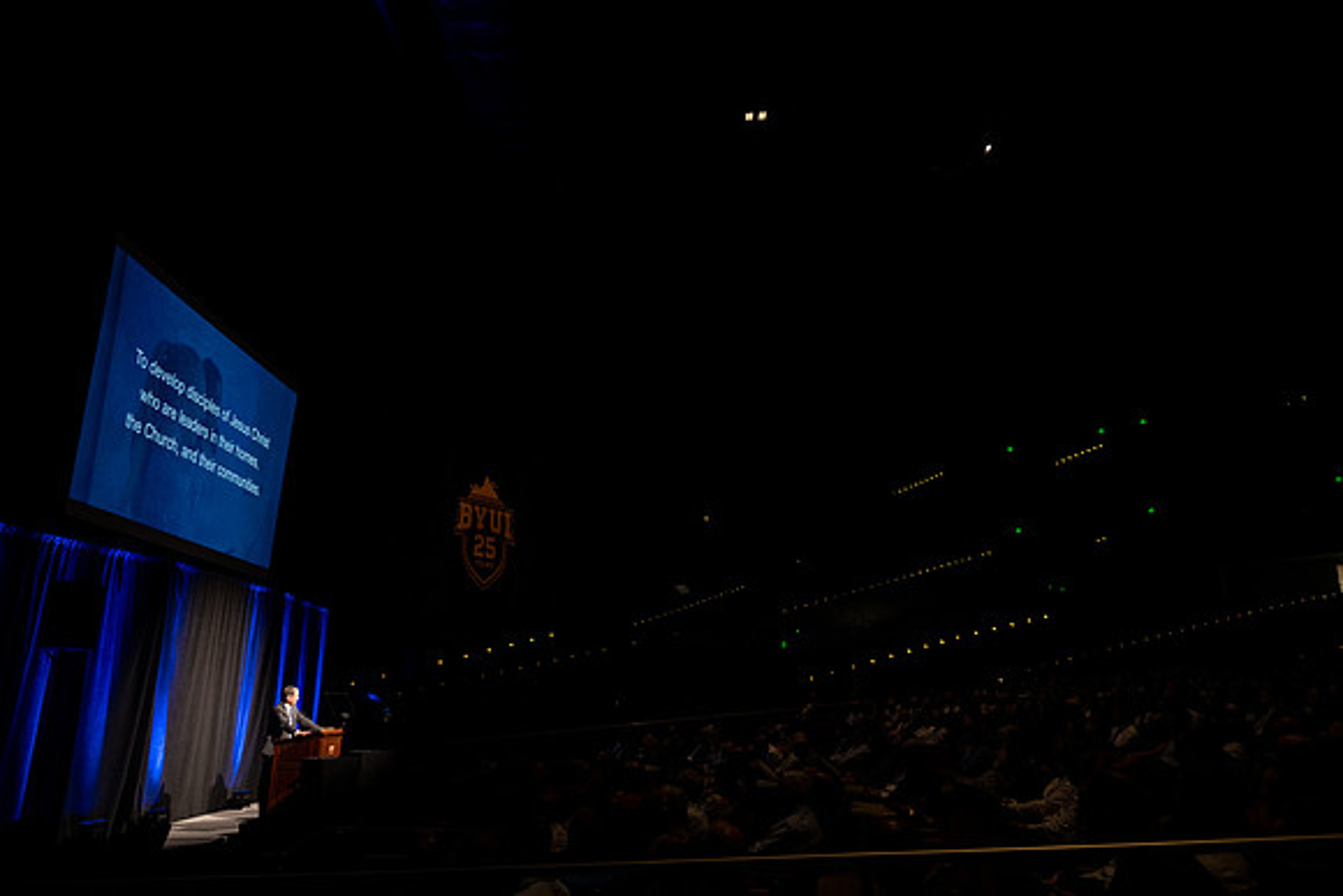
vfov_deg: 53.2
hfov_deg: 73.7
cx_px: 672
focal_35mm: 24
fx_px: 896
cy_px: 448
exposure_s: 1/160
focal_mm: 24
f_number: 2.8
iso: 640
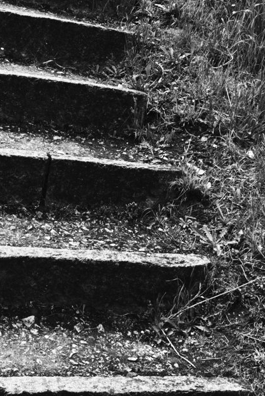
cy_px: 90
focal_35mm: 72
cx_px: 53
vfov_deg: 27.6
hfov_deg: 18.8
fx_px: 791
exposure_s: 1/50
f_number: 16
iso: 400
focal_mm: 29
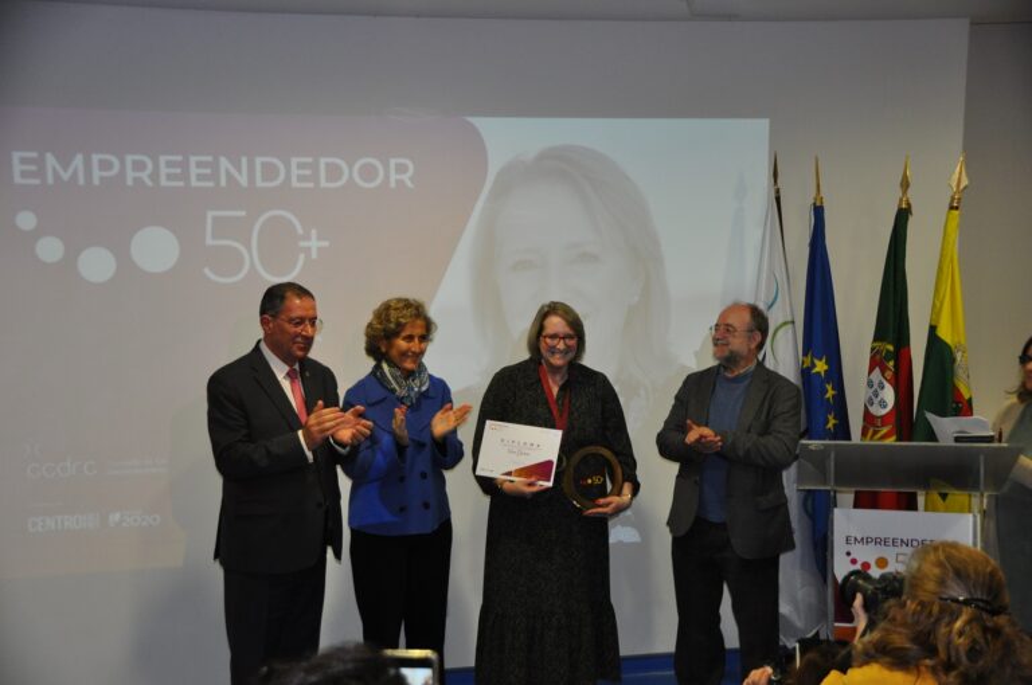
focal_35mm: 51
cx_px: 516
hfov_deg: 38.9
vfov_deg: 26.4
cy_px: 342
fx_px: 1460
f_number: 4.2
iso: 800
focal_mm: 34
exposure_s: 1/60
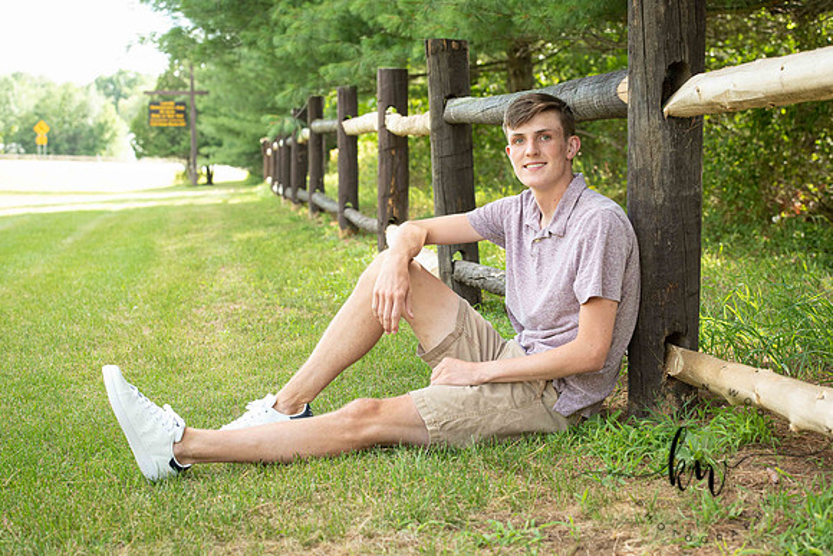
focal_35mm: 70
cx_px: 416
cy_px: 278
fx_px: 1630
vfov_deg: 19.4
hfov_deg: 28.7
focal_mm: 70
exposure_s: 1/200
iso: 500
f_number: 5.6
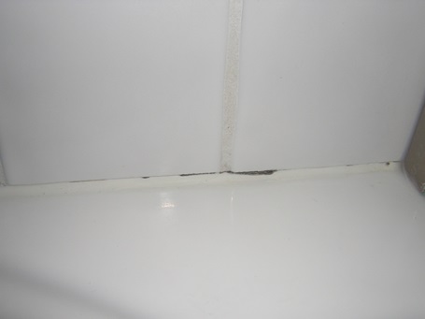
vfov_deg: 39.6
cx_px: 212
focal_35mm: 36
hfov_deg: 51.4
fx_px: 442
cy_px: 160
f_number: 5.2
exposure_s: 1/60.1
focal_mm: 4.7
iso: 100
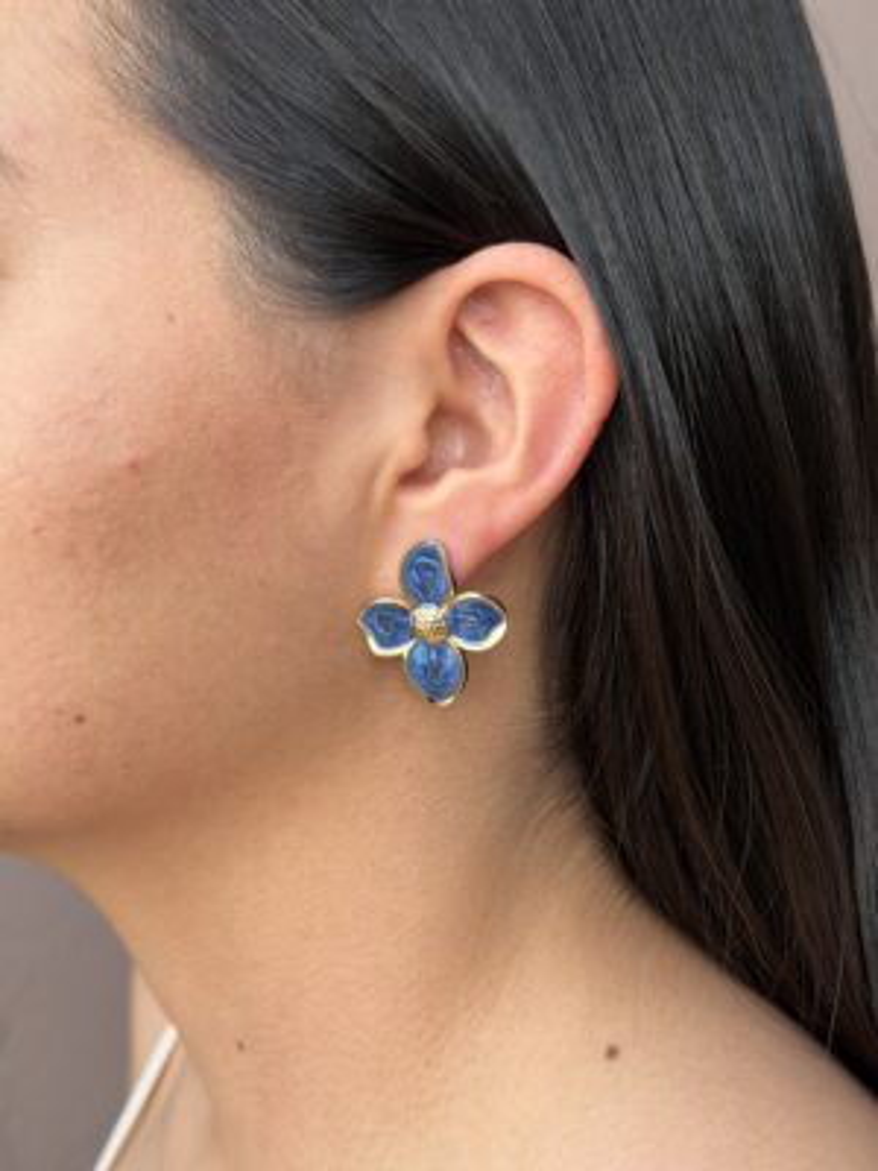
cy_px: 586
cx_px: 439
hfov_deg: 30.3
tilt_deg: -9.0
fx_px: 1623
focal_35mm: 48
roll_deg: +1.5
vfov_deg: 39.7
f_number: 1.78
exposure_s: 1/121
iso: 50
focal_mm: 6.76
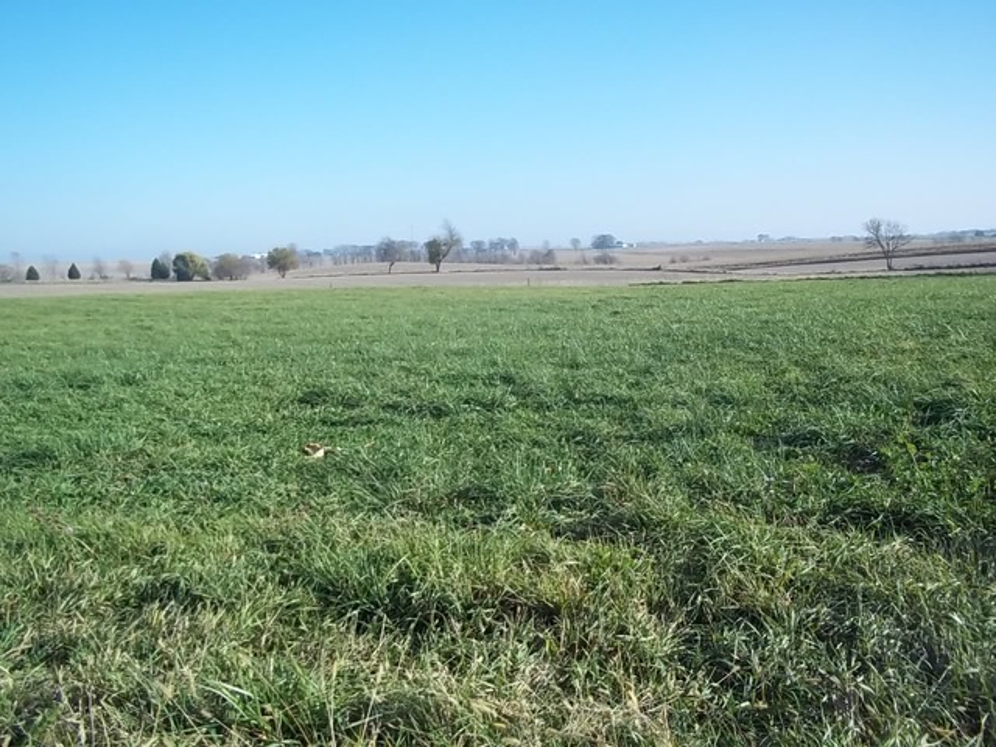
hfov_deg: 51.4
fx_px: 1036
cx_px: 498
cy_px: 374
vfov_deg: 39.7
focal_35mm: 36
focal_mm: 6.5
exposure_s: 1/125
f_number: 8
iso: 80
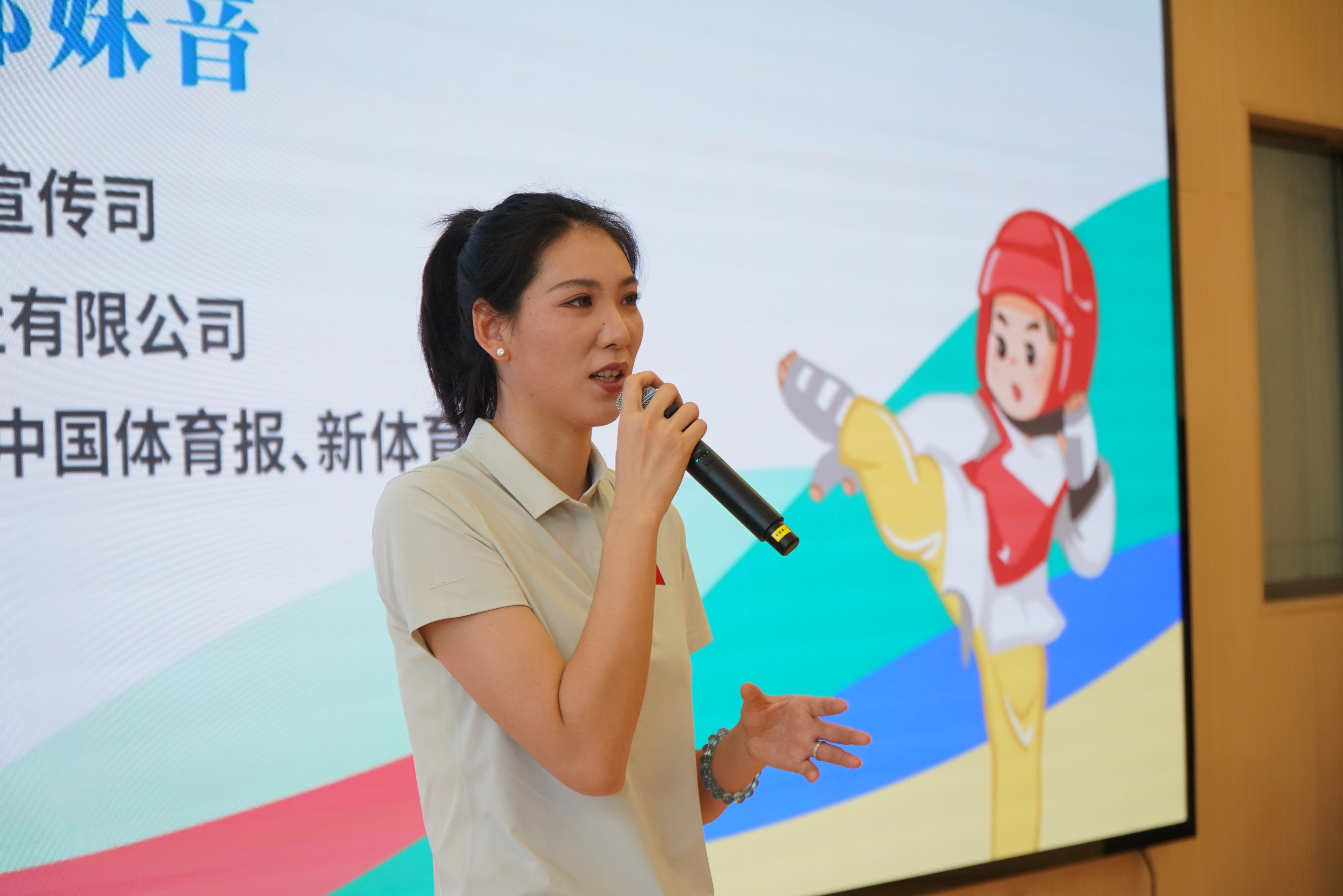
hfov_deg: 24.8
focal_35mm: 82
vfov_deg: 16.7
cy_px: 448
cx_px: 672
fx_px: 3060
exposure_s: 1/160
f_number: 4
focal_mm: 55
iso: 640
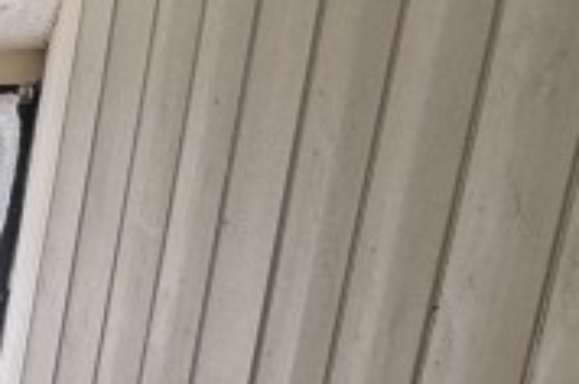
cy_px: 443
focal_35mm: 84
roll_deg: +0.6
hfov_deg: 14.2
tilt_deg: -11.3
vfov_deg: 15.7
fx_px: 1349
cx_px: -872
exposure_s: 1/197
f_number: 2.2
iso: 40
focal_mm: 2.22
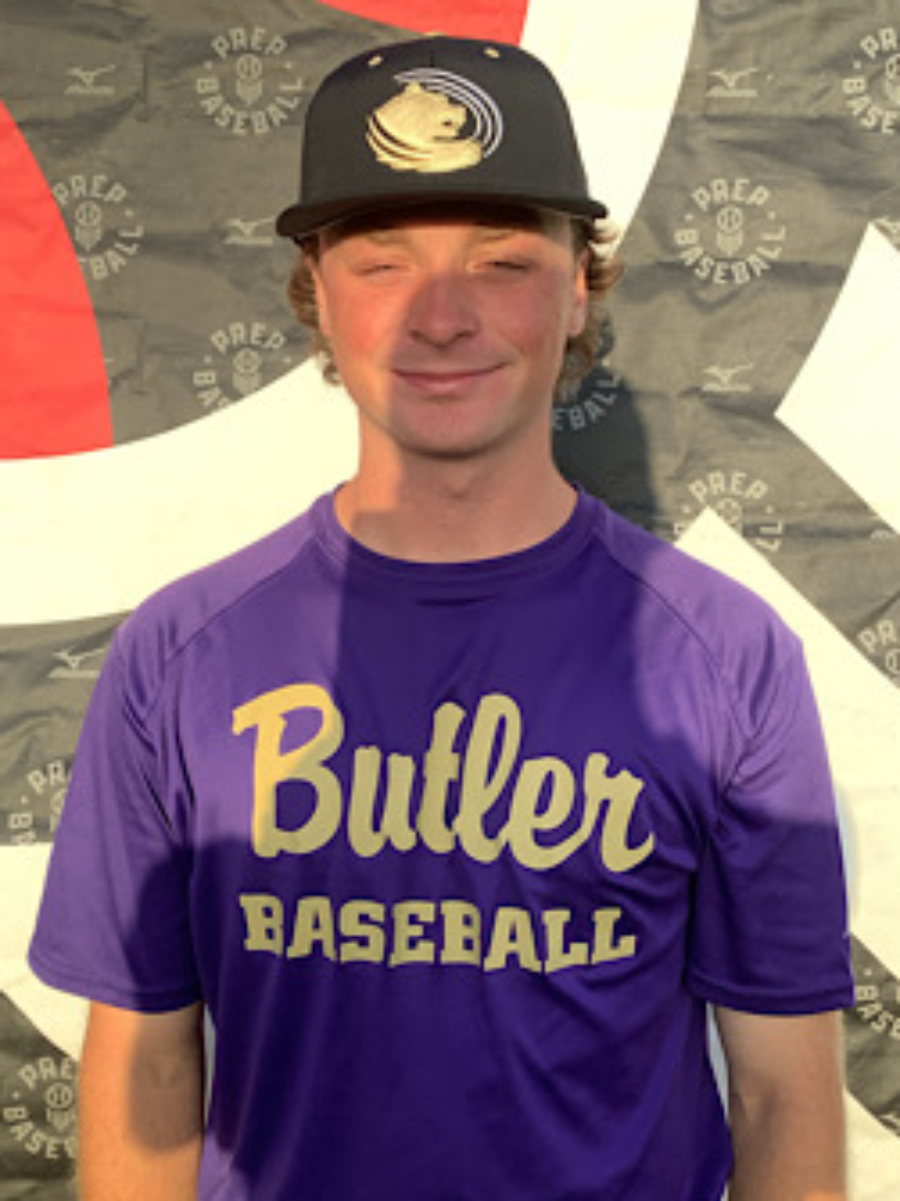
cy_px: 523
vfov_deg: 50.0
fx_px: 1283
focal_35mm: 37
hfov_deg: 38.6
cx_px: 459
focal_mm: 3.3
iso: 25
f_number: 2.4
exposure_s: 1/515
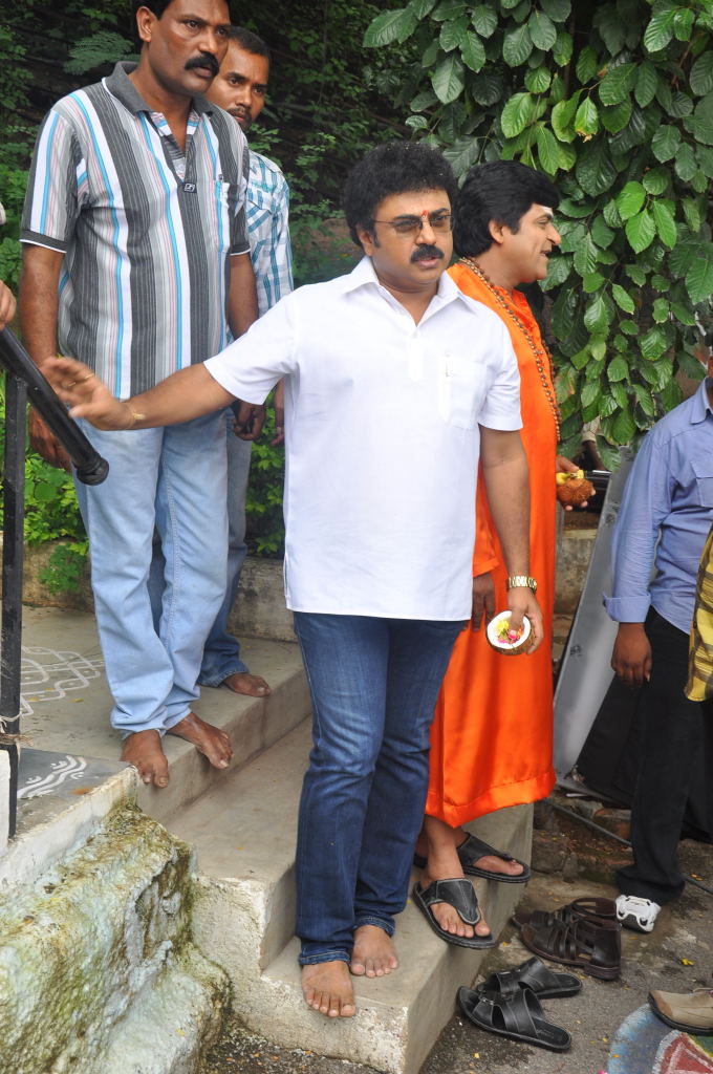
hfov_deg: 28.0
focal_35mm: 48
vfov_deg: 41.2
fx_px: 1430
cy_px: 537
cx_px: 356
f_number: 8
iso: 250
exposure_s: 1/80
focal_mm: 32
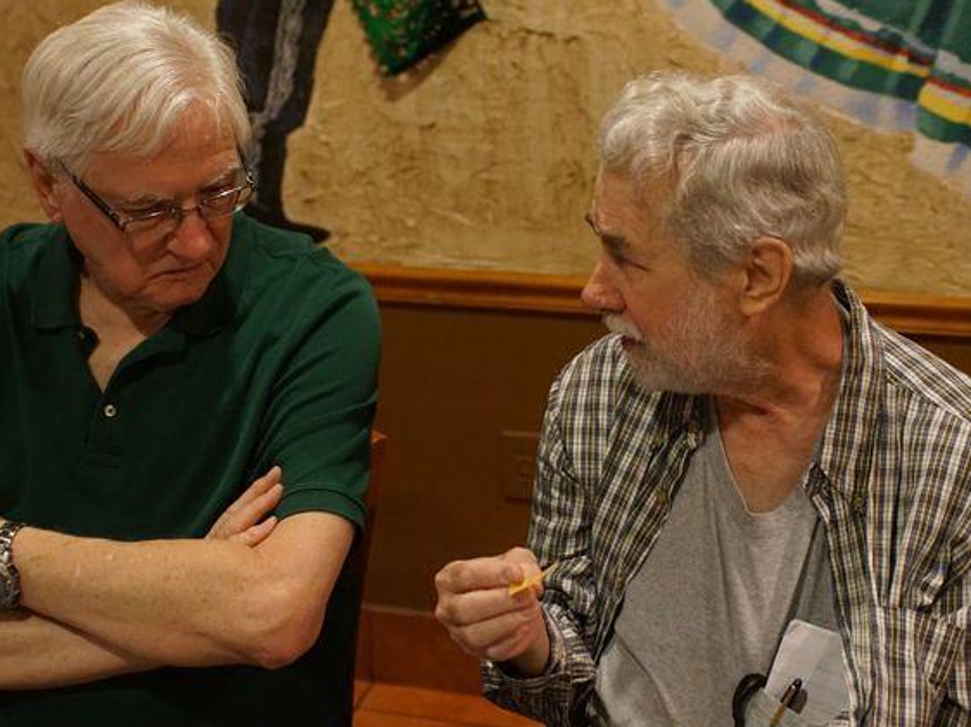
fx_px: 1614
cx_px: 439
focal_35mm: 58
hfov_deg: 33.5
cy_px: 367
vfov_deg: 25.4
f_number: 2.8
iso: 3200
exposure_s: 1/40
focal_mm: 35
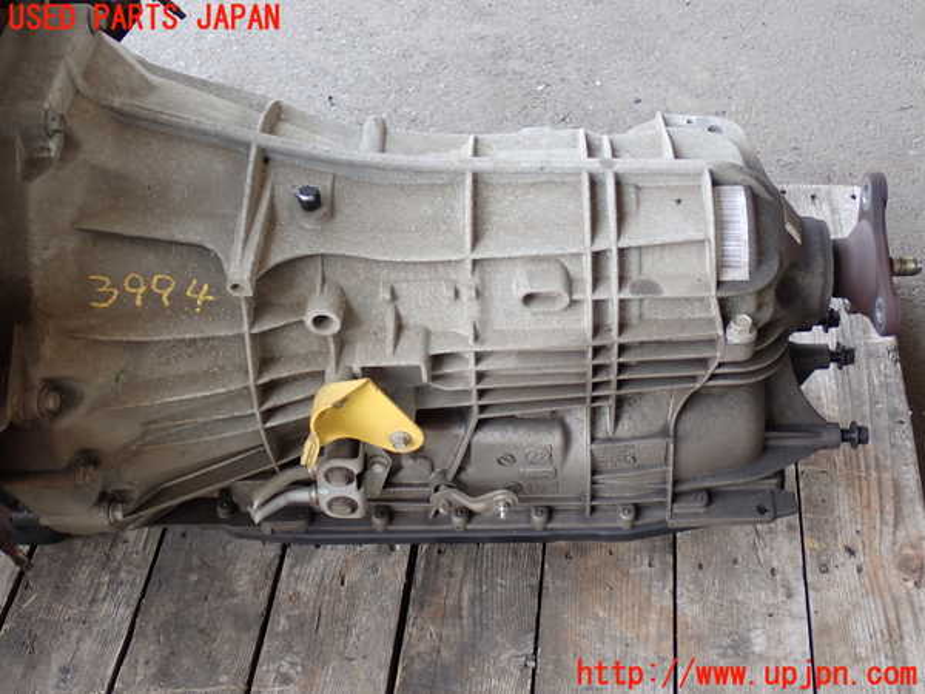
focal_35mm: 47
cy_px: 347
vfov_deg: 30.9
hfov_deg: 40.4
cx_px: 462
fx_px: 1256
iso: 200
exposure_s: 1/50
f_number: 3.1
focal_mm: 8.4
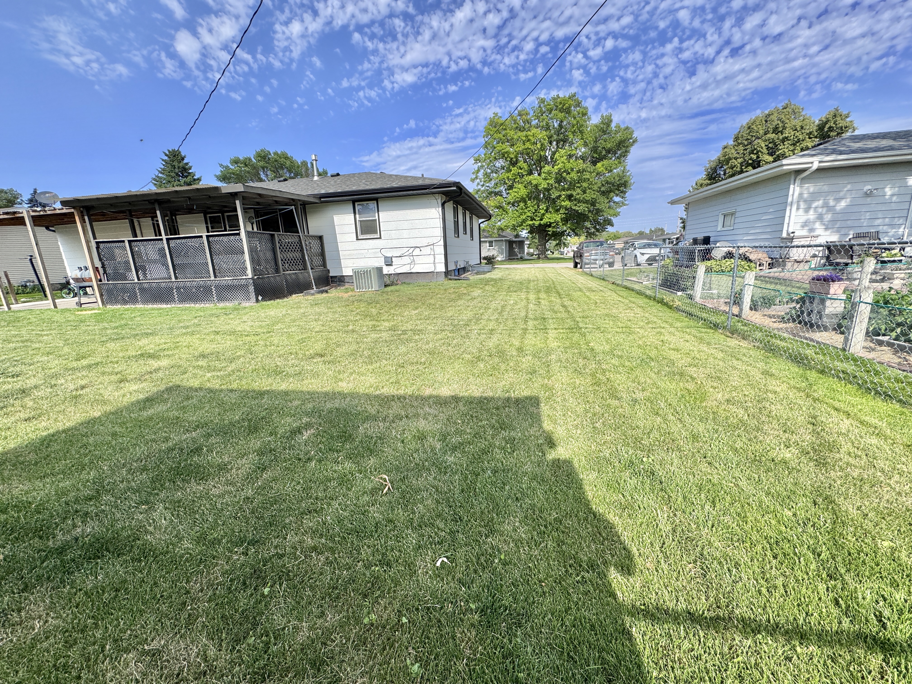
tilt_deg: -13.8
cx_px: 456
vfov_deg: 85.7
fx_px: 369
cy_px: 342
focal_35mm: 14
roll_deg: +2.2
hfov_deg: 102.1
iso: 50
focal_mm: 2.22
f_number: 2.2
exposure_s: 1/1094
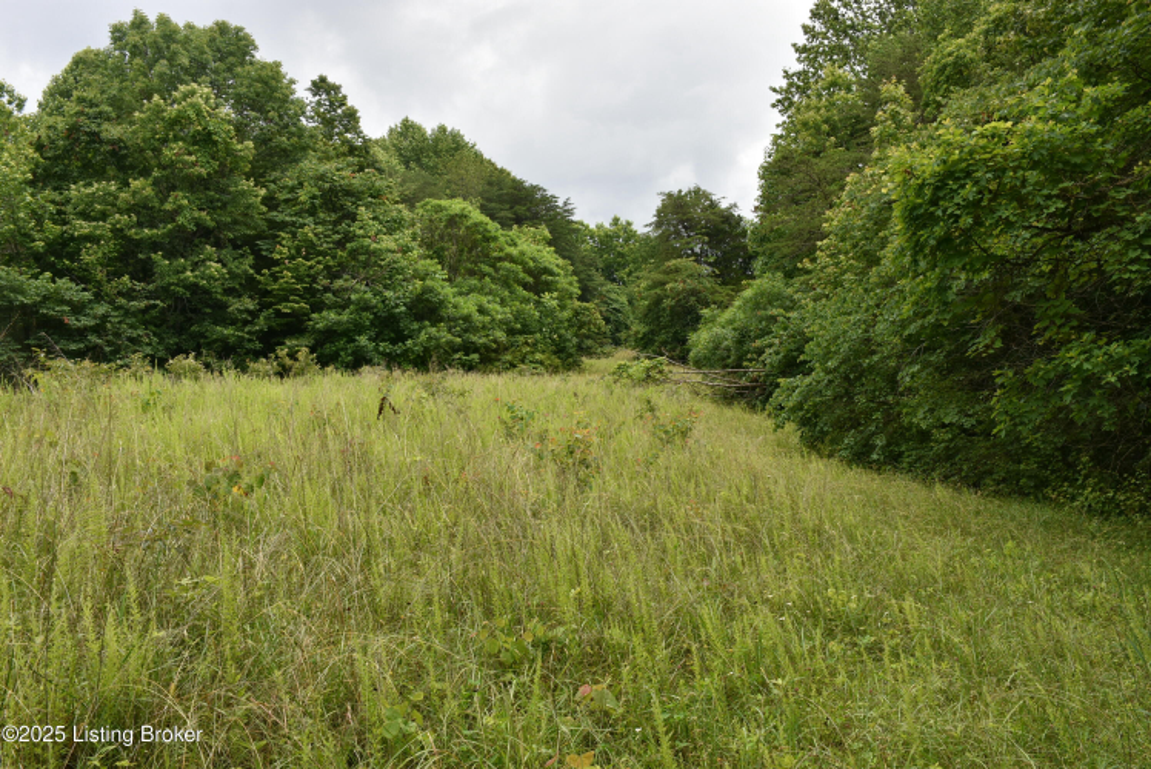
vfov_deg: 43.7
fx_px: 960
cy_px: 384
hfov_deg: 61.9
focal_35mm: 30
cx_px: 576
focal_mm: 20
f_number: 8
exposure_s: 1/250
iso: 250
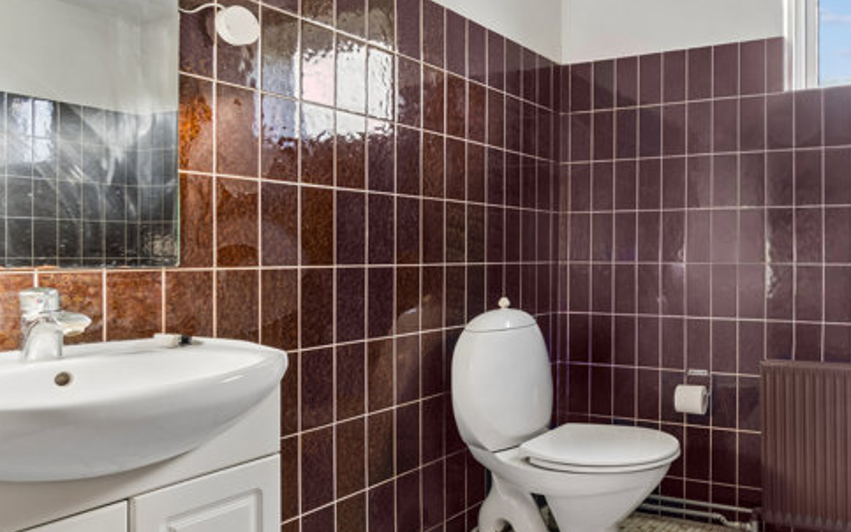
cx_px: 685
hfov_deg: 61.1
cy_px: 276
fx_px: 646
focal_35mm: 28
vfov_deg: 44.8
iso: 200
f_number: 8
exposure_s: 1/2.5
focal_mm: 11
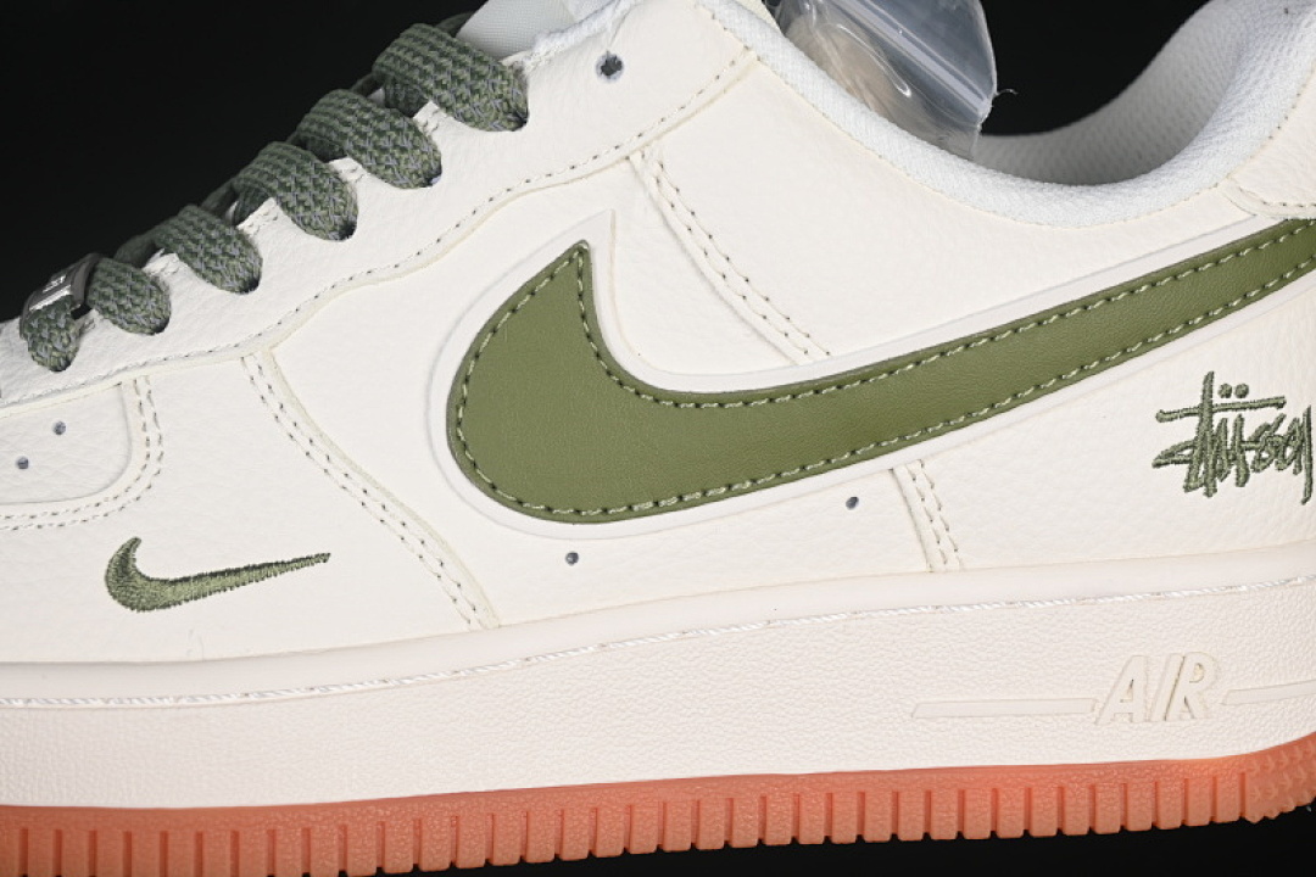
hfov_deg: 27.0
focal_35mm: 75
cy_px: 438
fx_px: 2741
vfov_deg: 18.2
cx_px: 658
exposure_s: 1/80
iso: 160
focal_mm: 50
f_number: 7.1
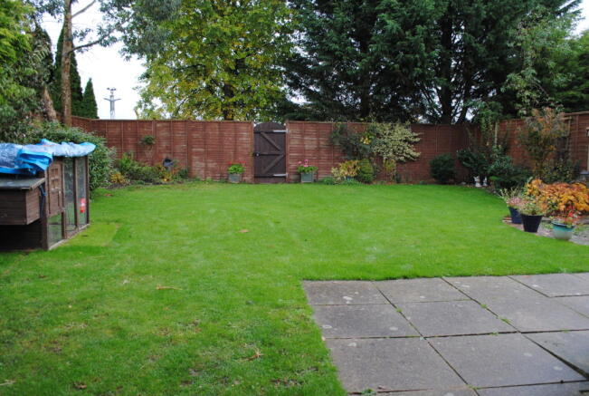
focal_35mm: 27
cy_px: 198
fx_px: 443
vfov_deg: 48.1
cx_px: 294
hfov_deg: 67.3
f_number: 5
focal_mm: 18
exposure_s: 1/100
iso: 200
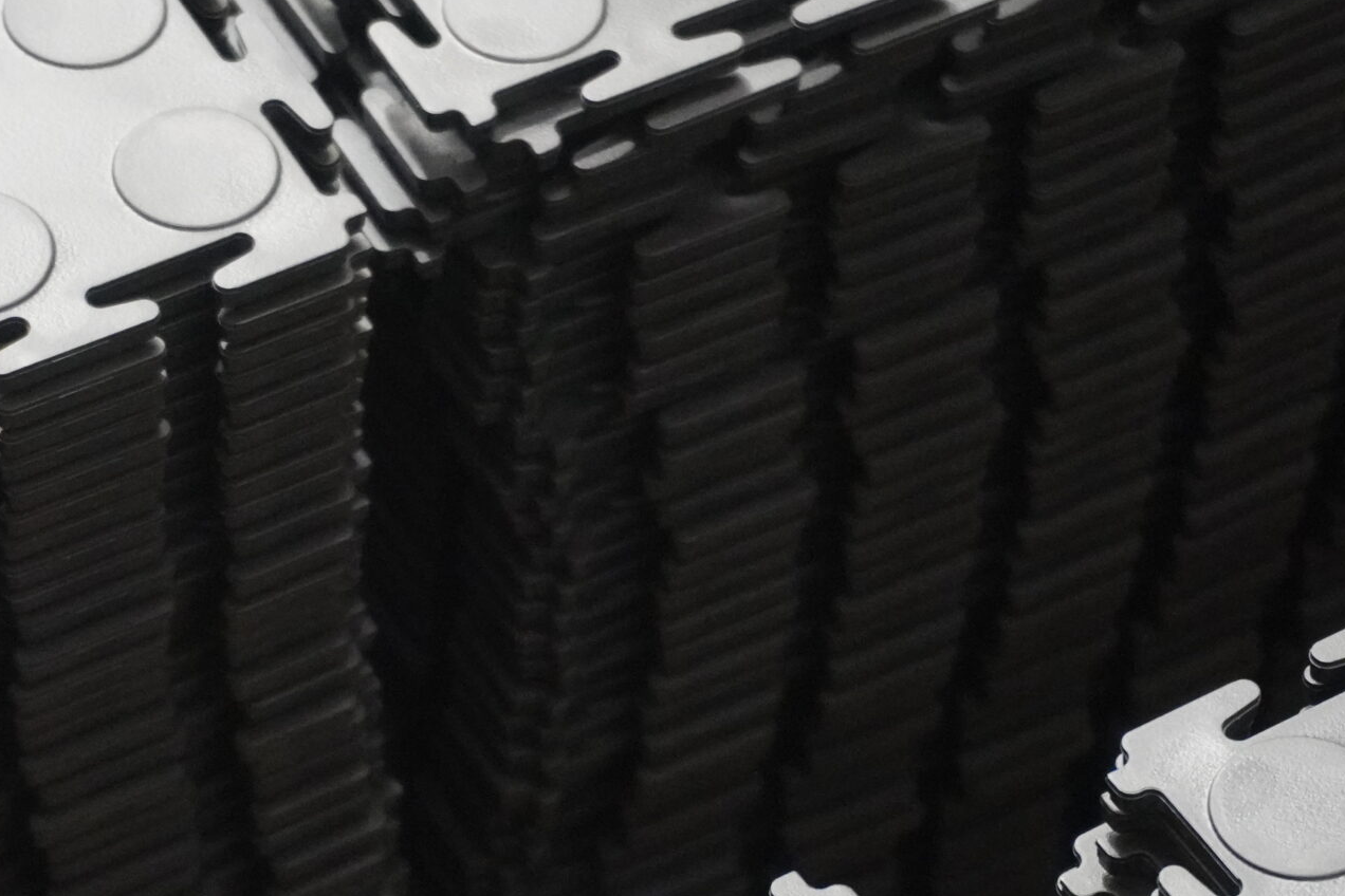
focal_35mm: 151
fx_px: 5641
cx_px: 579
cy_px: 525
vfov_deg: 9.1
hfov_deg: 13.6
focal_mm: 50
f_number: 5.6
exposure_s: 1/80
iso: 6400
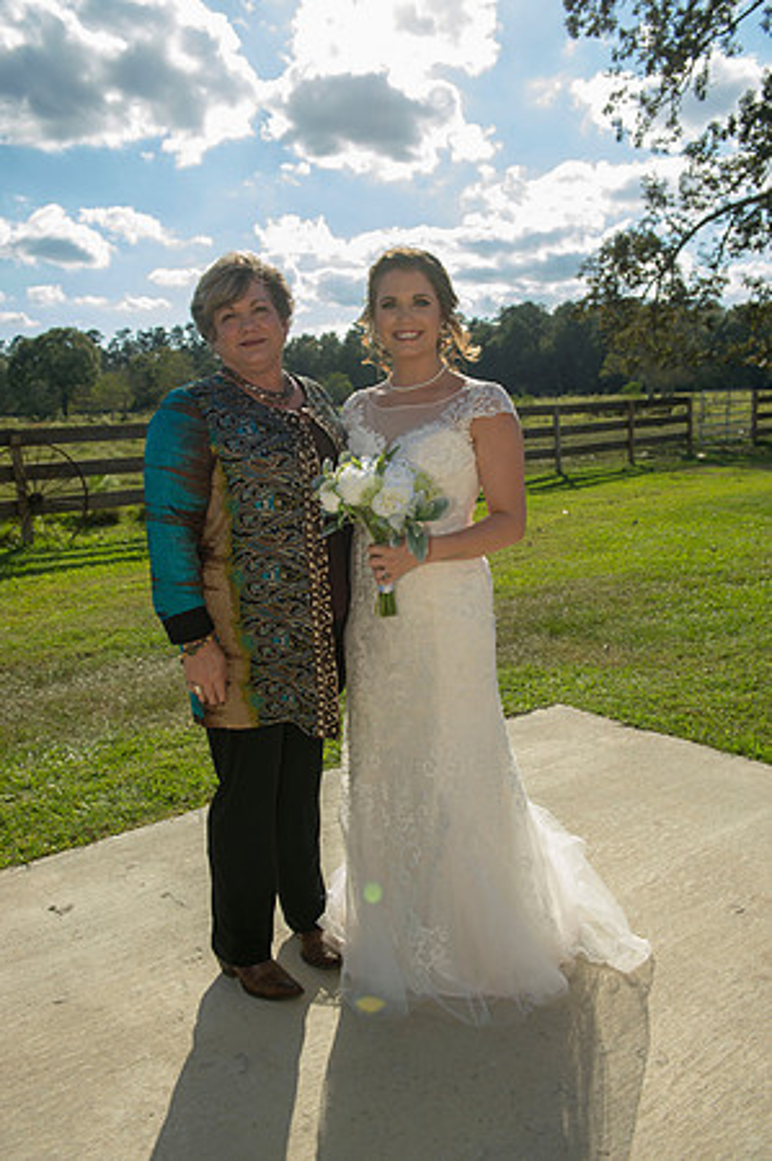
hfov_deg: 42.2
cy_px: 580
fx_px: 999
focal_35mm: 31
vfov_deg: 60.3
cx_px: 386
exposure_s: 1/500
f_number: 6.3
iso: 200
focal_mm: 31
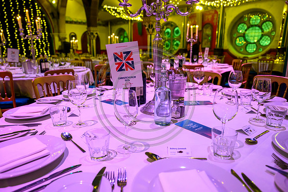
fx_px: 192
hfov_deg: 73.7
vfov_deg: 53.2
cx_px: 144
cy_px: 96
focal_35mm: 24
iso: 3200
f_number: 3.2
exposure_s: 1/200
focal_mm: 24
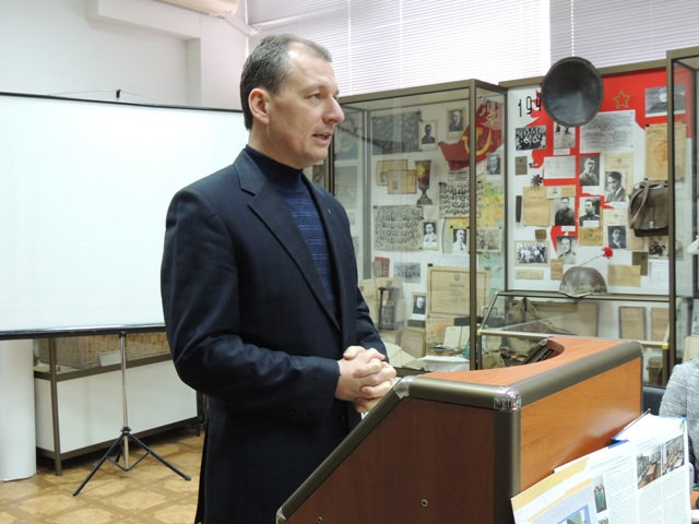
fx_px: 808
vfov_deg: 36.0
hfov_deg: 46.8
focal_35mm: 40
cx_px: 350
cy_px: 262
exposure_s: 1/15
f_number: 3.3
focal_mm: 7.1
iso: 400
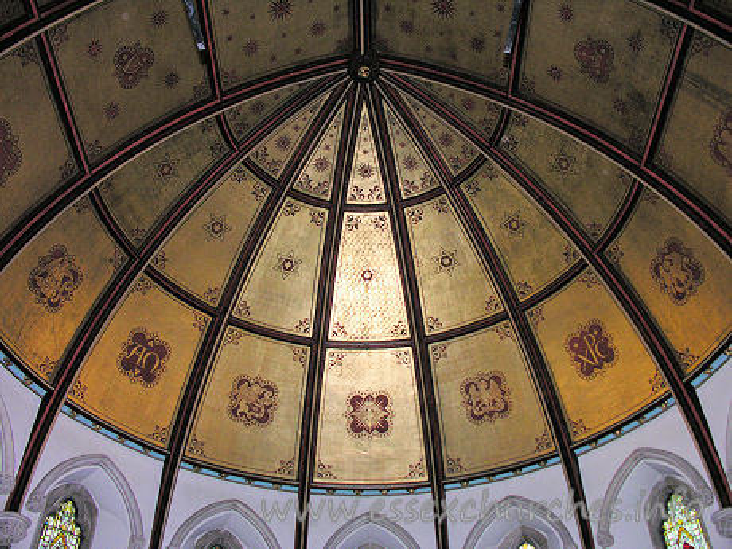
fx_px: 740
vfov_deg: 40.7
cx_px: 366
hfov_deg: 52.6
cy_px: 274
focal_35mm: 35
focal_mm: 8.9
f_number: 2.8
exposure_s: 1/60.1
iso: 165
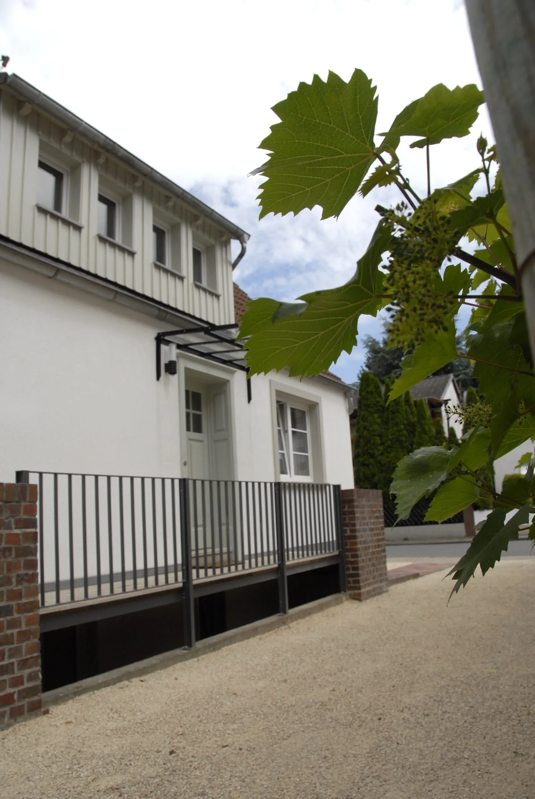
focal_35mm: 27
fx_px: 600
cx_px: 268
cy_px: 400
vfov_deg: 67.3
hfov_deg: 48.1
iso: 100
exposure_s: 1/250
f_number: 8
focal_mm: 18
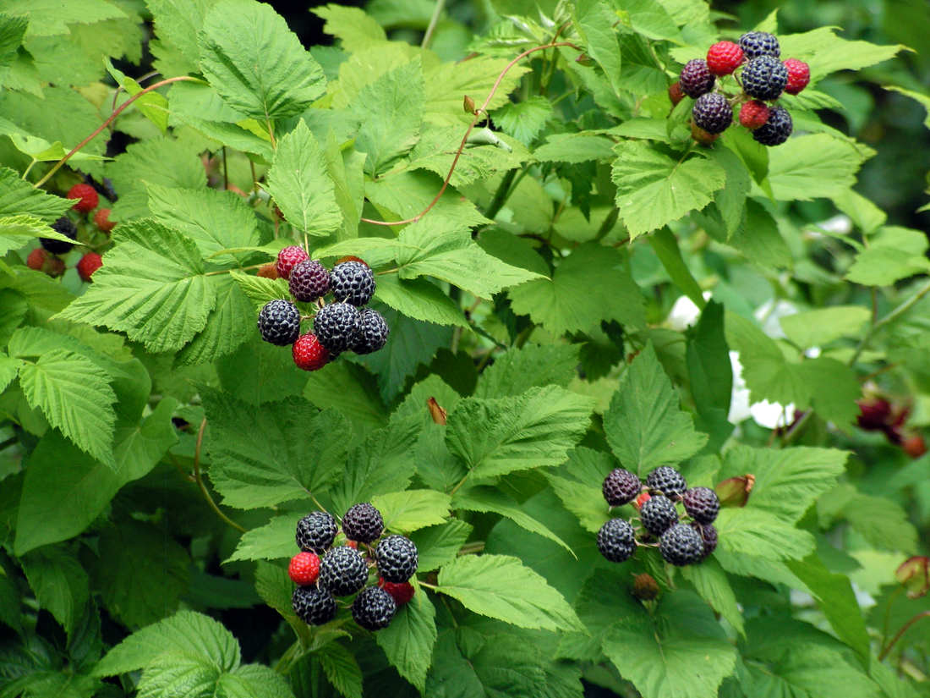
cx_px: 465
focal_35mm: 184
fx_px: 4943
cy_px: 349
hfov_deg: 10.7
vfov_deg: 8.1
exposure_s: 1/200
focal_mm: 30.8
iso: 80
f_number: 3.4
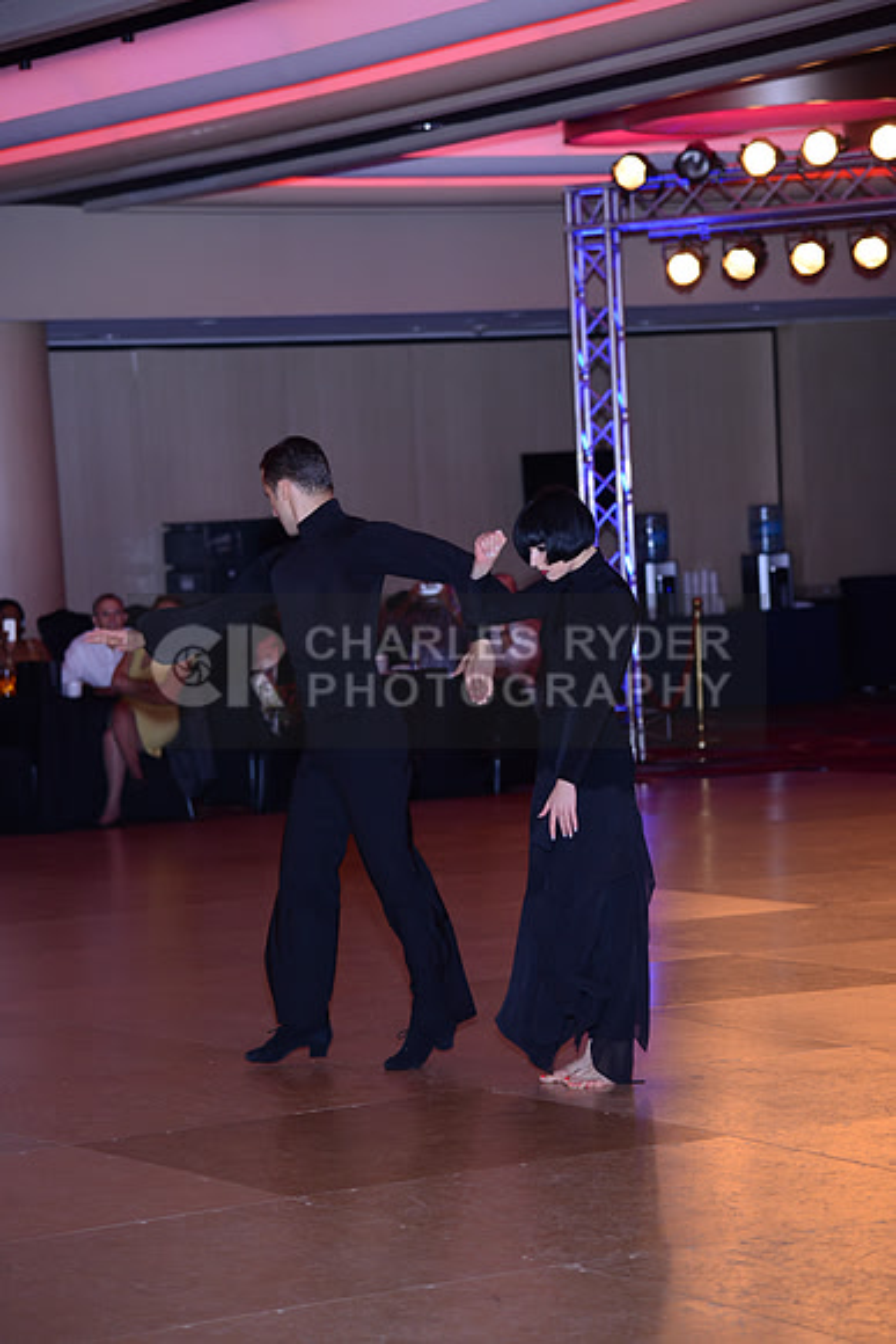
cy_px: 672
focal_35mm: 120
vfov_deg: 17.1
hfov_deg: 11.4
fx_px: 4477
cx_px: 448
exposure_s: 1/250
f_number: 4.5
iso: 1600
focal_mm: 120
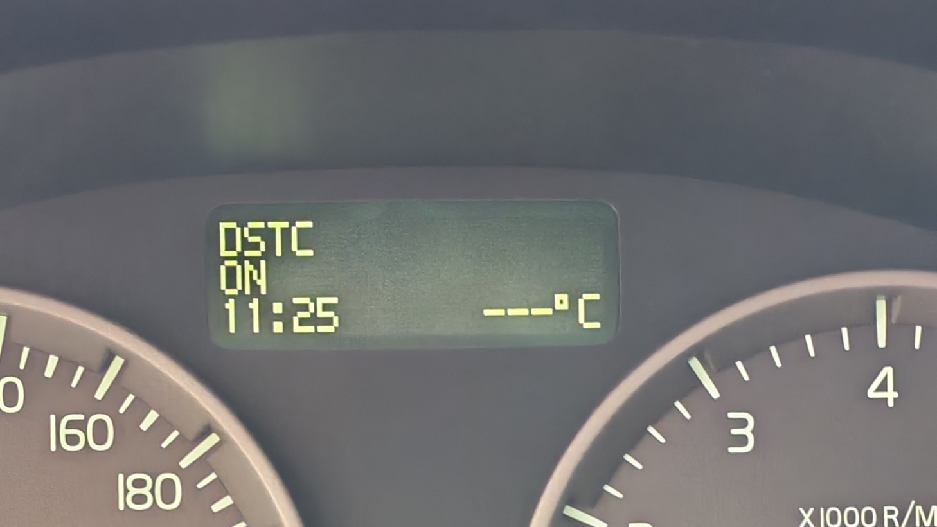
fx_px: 2509
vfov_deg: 11.8
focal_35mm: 101
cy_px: 610
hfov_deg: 21.2
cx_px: 449
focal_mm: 6.12
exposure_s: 1/33
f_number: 1.9
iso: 1600
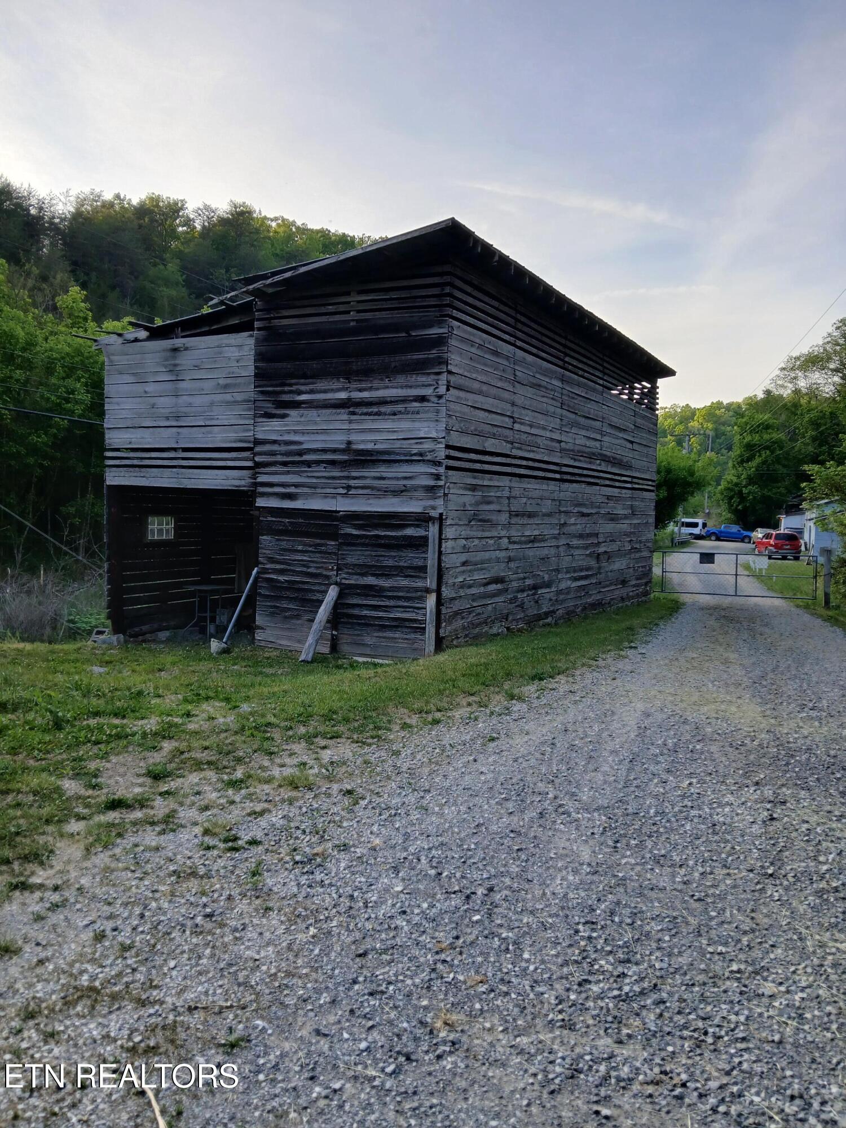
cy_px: 564
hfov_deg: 53.1
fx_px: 847
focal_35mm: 26
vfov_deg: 67.3
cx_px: 423
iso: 20
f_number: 1.8
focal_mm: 3.98
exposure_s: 1/126
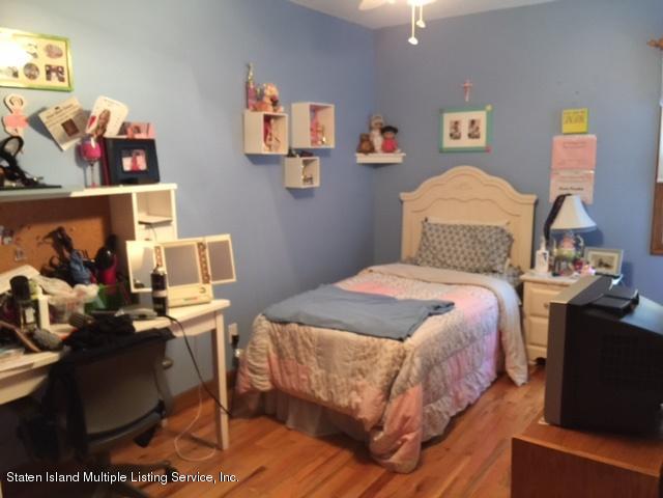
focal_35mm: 29
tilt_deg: -9.7
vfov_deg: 48.2
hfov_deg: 61.7
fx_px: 555
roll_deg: +1.4
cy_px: 249
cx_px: 332
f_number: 2.2
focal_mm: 4.15
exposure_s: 1/4
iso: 100
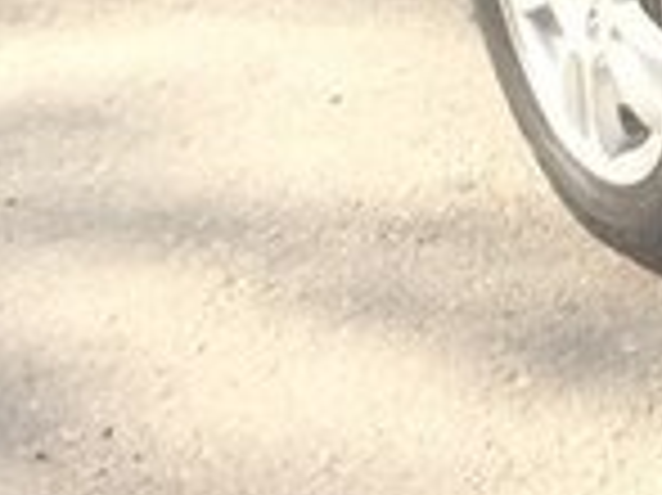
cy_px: -407
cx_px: 1184
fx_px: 2484
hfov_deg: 13.6
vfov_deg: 10.7
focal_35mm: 130
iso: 32
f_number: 2.2
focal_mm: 4.15
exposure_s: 1/672
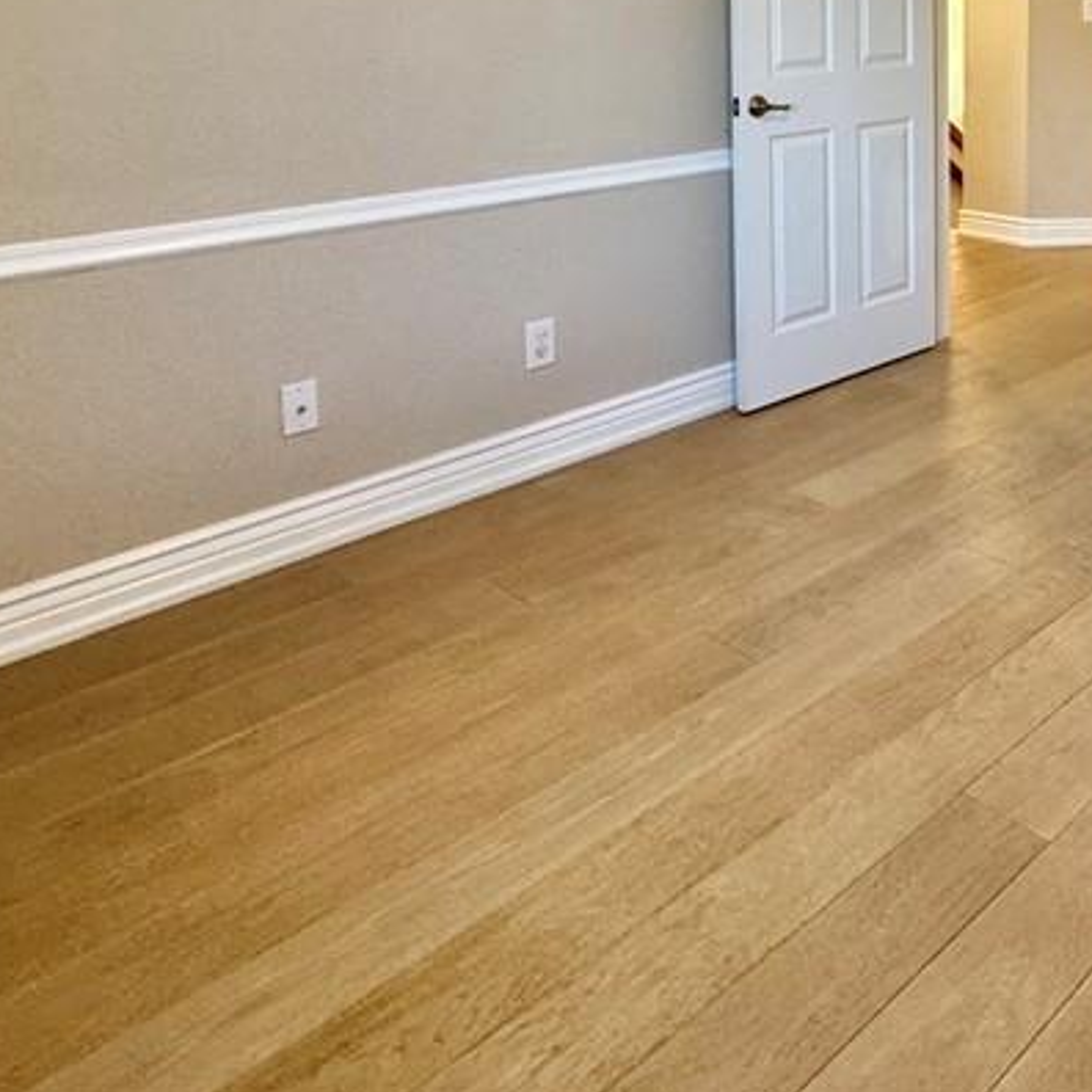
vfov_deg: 44.9
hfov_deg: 44.2
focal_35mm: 32
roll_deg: -0.3
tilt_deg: -2.3
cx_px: 1073
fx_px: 1142
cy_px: 50
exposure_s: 1/60
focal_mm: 2.22
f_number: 2.2
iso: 250
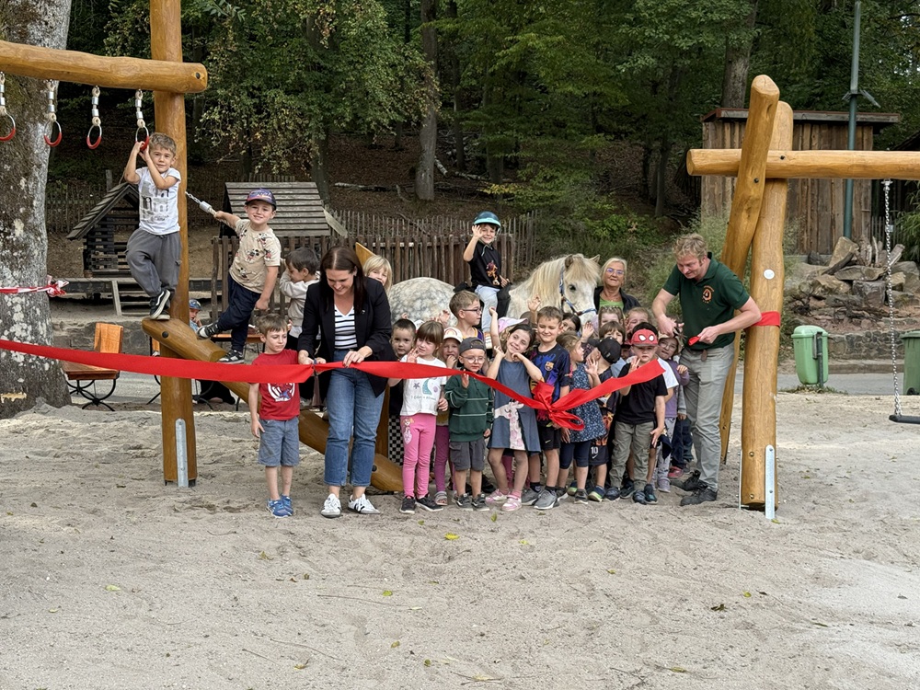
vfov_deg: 30.3
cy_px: 345
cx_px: 460
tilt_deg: -4.3
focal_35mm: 48
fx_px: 1276
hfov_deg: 39.7
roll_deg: +0.2
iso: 80
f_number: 1.78
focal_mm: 6.76
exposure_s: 1/631
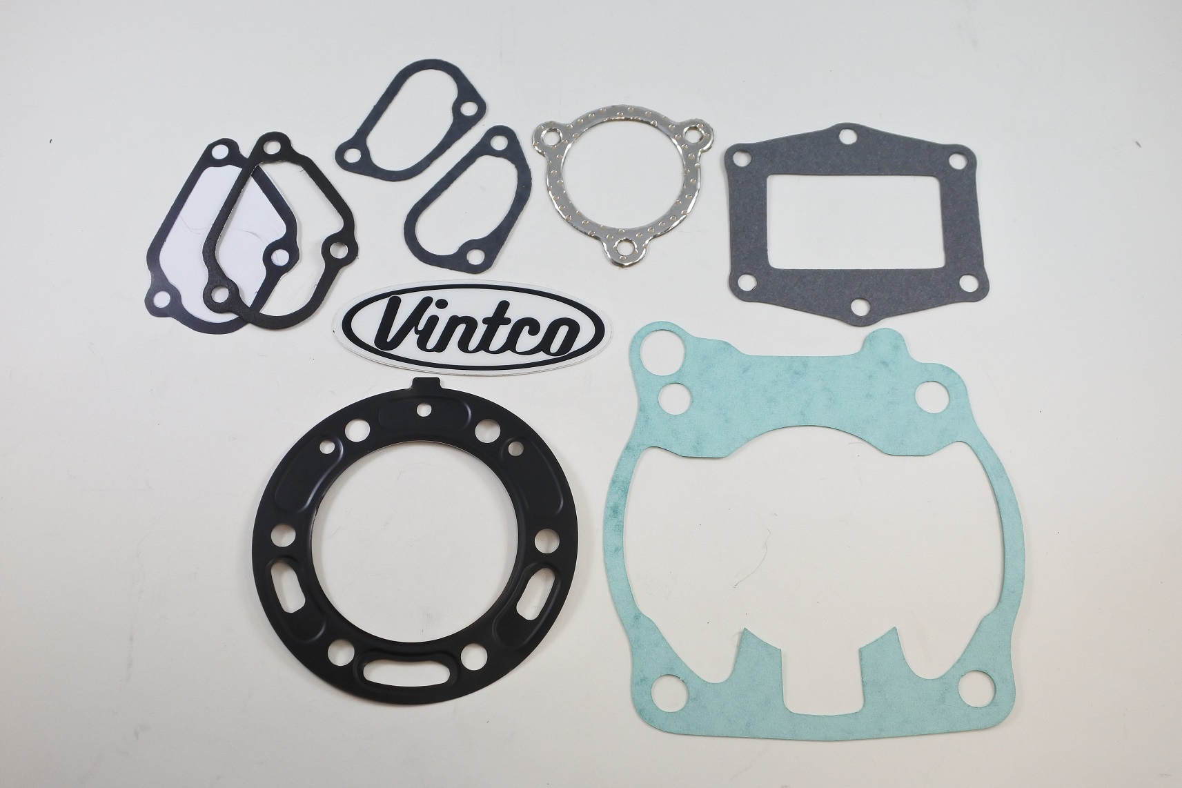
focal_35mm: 34
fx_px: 1116
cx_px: 591
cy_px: 394
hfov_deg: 55.8
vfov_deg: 38.9
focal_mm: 12.8
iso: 400
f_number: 4
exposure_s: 1/160
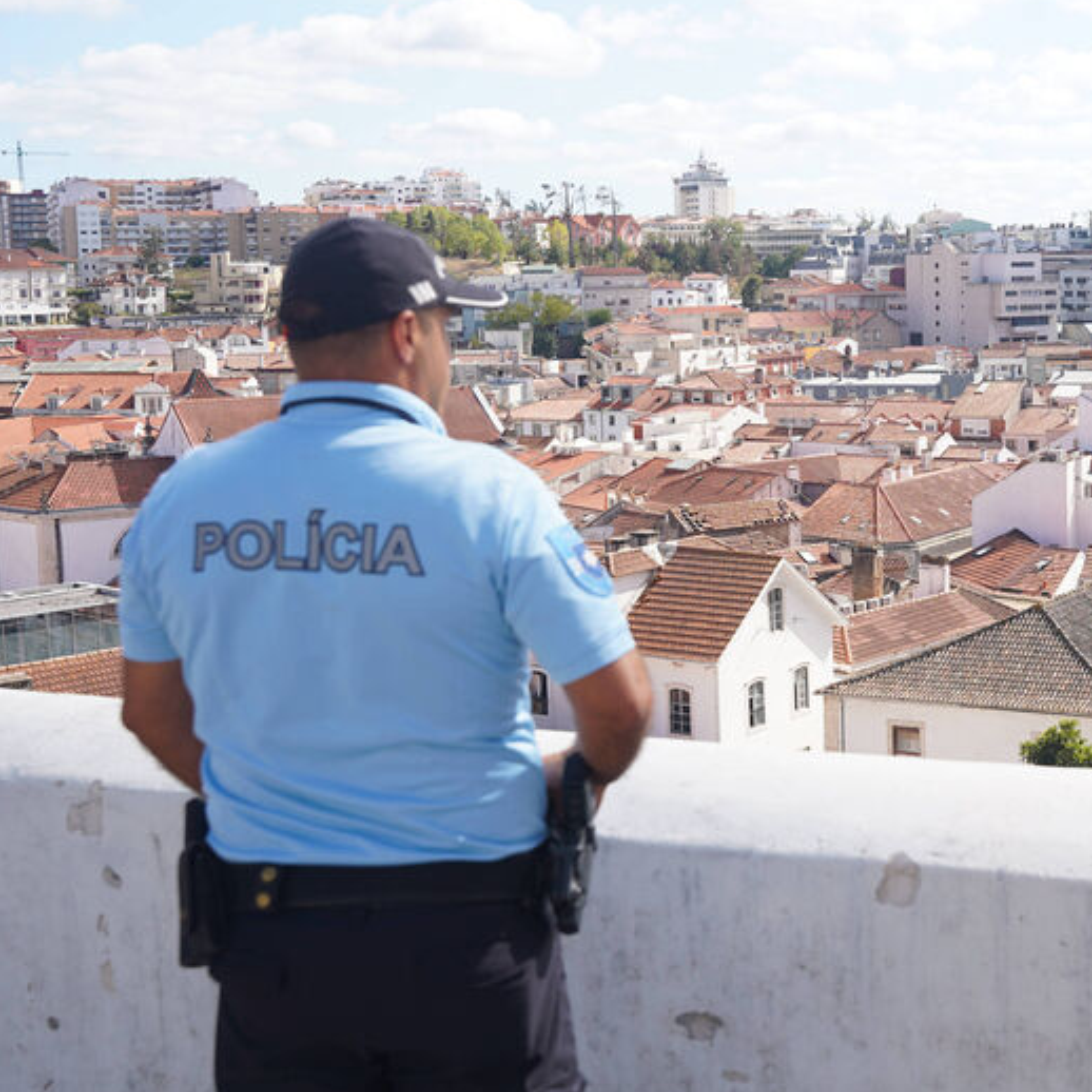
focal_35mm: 54
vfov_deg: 31.7
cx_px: 1010
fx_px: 1915
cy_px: 440
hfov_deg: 30.3
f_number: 5
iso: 100
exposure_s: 1/320
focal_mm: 33.4
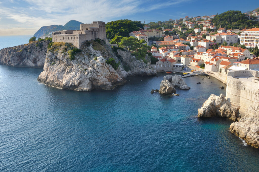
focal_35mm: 32
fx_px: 226
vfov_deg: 41.6
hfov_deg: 59.6
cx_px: 130
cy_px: 86
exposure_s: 1/60
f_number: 16
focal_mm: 21
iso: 200
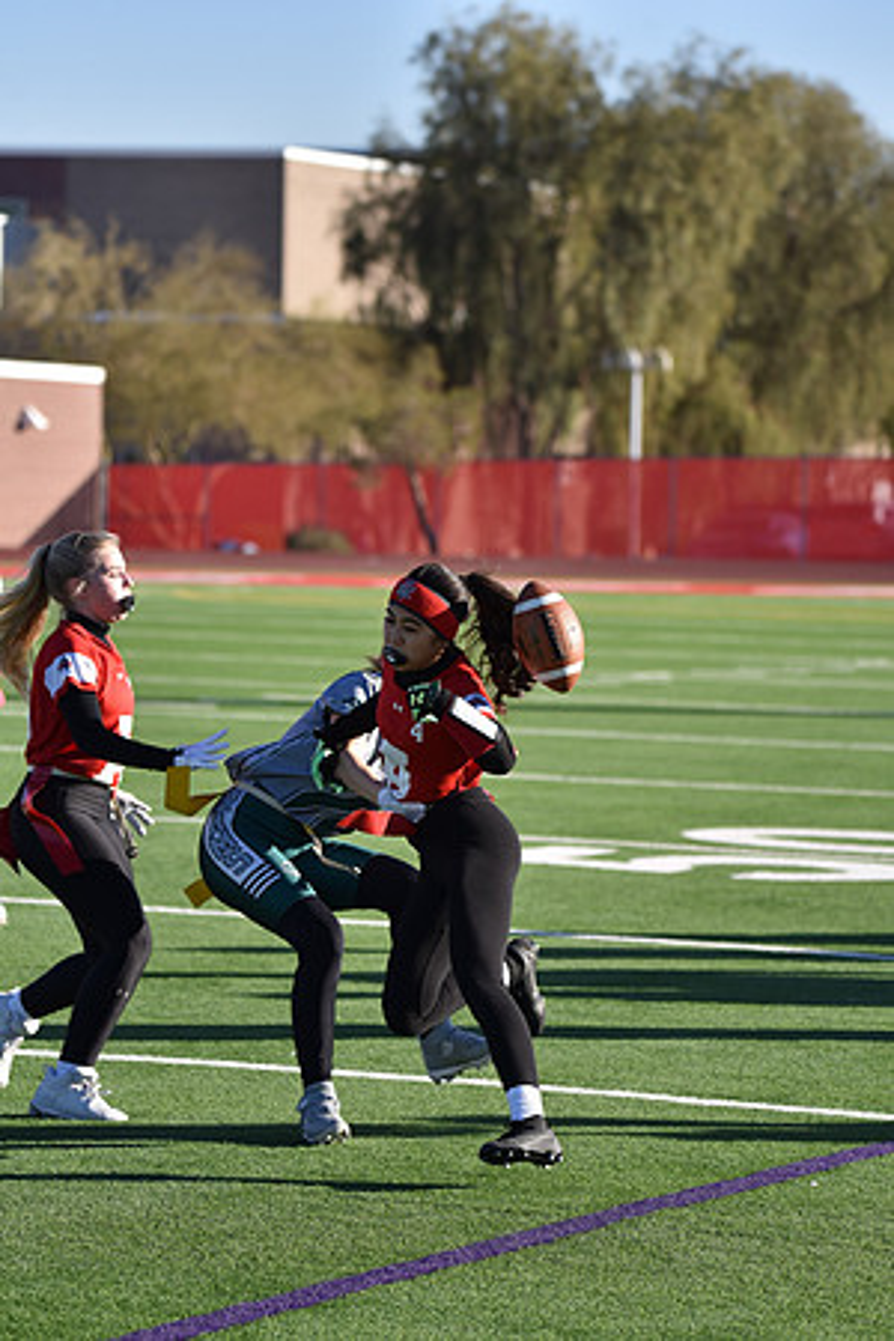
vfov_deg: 13.7
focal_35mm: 150
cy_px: 670
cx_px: 447
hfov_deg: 9.1
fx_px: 5587
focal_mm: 150
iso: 200
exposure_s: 1/1000
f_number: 5
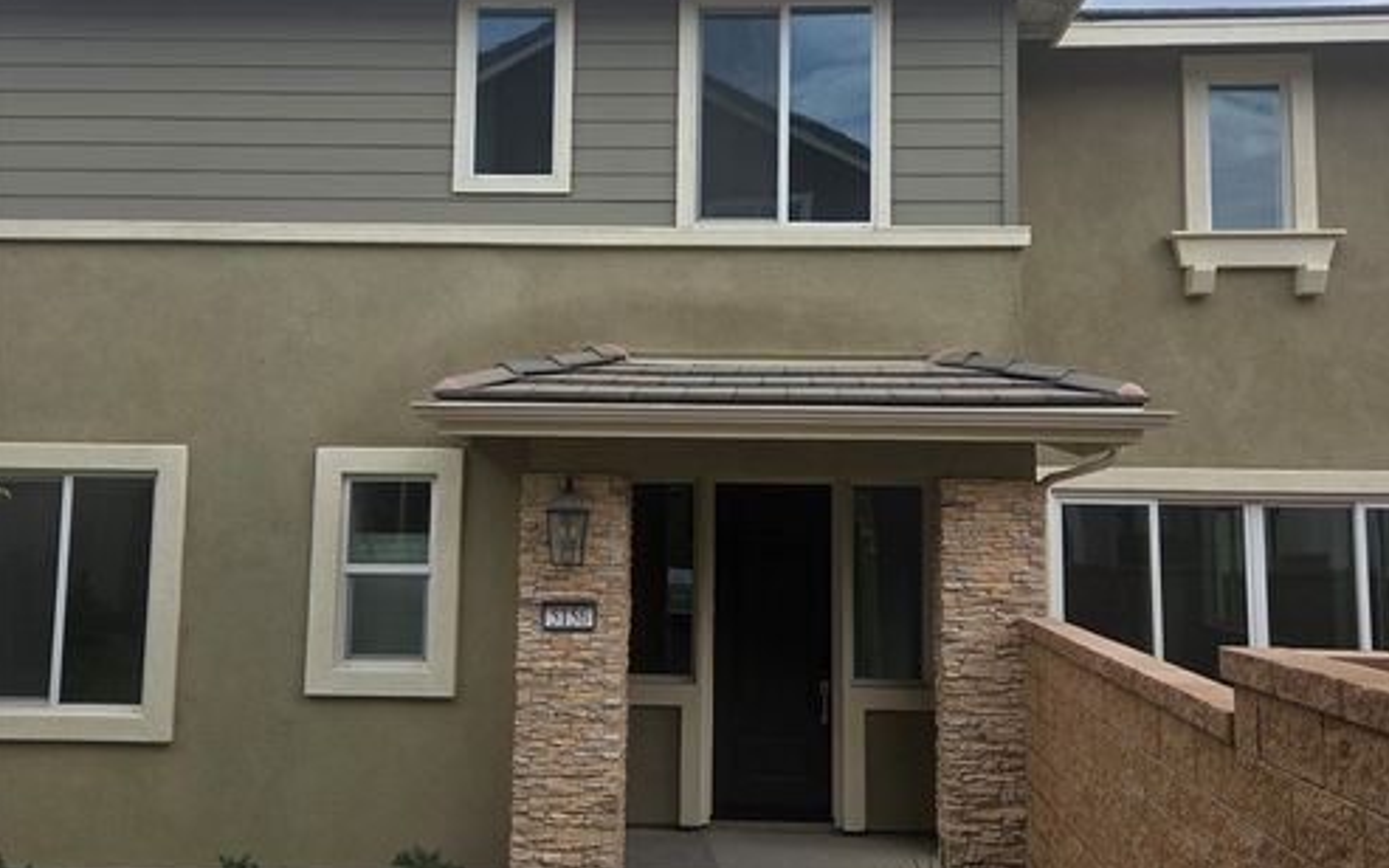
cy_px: 379
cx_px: 699
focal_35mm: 33
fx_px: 1249
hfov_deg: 58.1
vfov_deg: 38.3
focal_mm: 5.4
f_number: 1.8
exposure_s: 1/2544
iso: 80
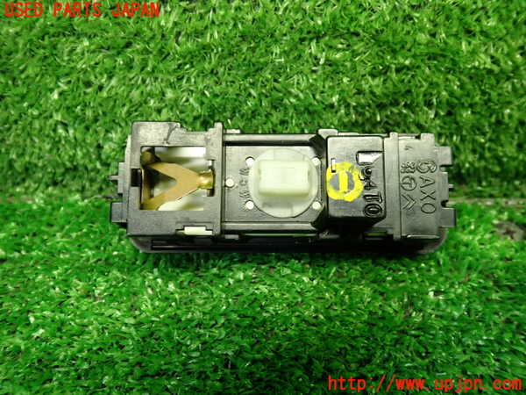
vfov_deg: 46.8
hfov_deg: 60.0
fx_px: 456
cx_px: 263
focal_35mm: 30
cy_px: 198
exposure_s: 1/30
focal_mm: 5.4
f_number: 2.3
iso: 320
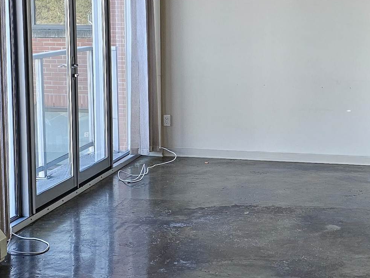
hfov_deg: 26.9
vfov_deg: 20.4
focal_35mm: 72
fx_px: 770
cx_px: 241
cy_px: 98
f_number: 1.7
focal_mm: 6.3
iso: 100
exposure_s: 1/120
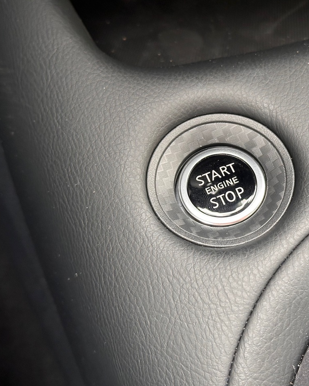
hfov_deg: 24.2
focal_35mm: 63
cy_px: 192
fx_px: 720
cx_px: 191
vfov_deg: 30.0
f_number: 1.78
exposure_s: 1/60
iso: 200
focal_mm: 6.86
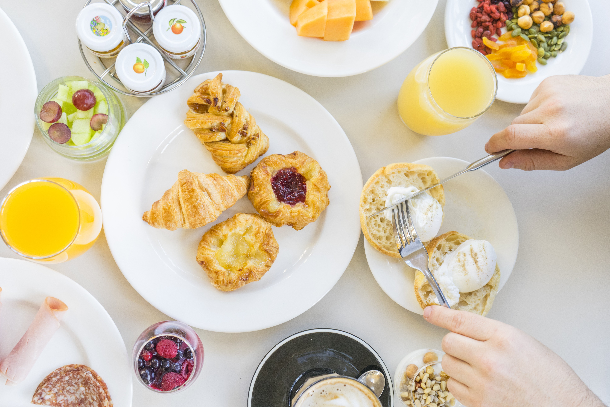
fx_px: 644
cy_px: 204
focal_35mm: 38
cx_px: 305
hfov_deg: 50.7
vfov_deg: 35.1
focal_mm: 38
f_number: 5.6
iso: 2000
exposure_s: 1/125
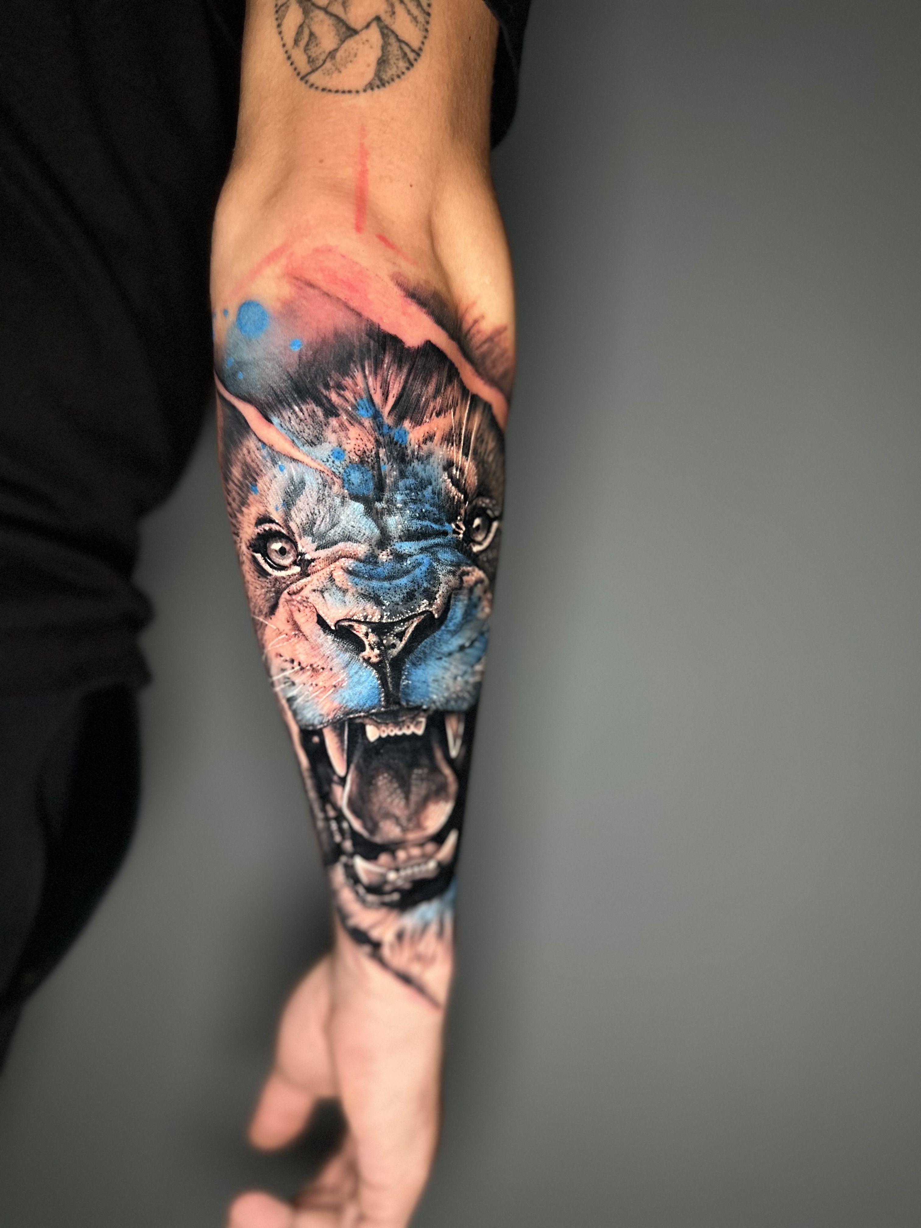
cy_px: 614
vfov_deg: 71.6
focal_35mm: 24
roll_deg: -17.7
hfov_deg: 56.8
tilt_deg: -3.2
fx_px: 851
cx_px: 460
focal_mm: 6.86
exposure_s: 1/60
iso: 500
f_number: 1.78
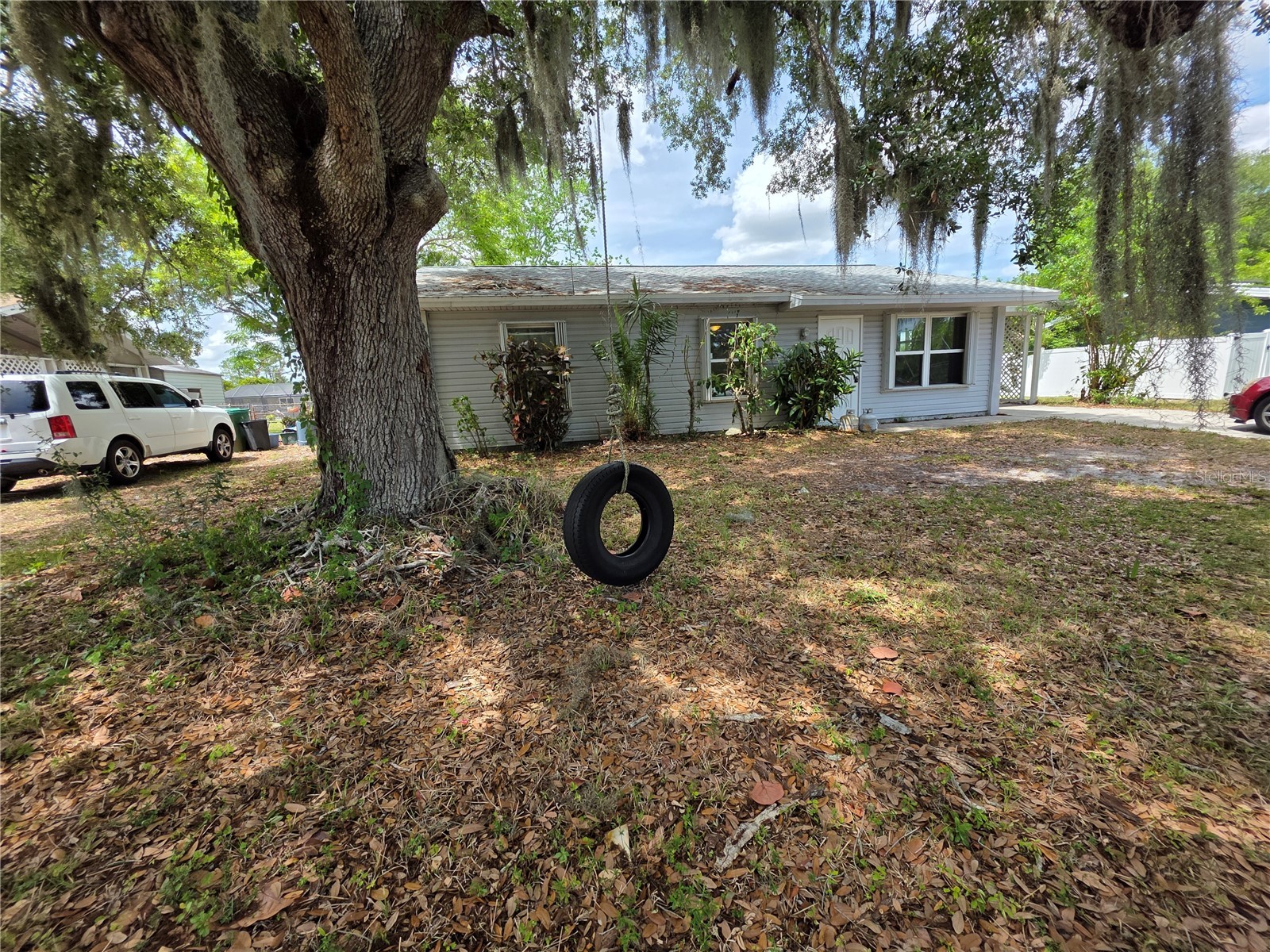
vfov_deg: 89.9
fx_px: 477
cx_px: 635
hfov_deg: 106.2
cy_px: 476
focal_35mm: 13
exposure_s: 1/1044
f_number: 1.9
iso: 40
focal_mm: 2.2
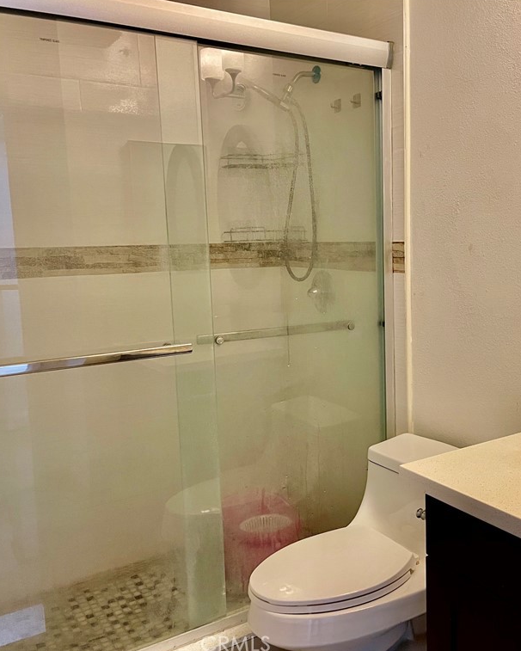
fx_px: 636
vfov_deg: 54.2
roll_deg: +1.4
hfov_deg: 43.7
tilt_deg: -7.9
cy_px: 326
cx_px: 362
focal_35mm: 33
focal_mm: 5.1
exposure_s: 1/60
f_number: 1.6
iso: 500
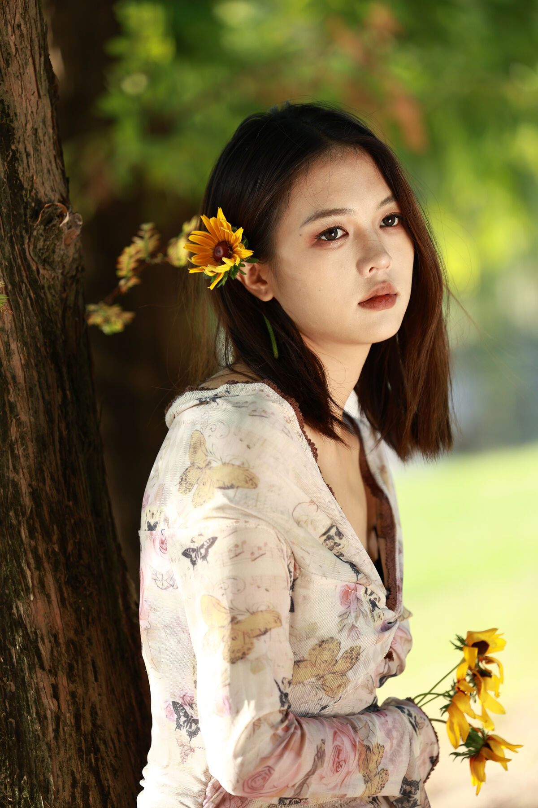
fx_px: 3273
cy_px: 404
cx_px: 269
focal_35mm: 146
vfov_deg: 14.1
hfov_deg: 9.4
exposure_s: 1/125
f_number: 2.8
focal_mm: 147
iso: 200
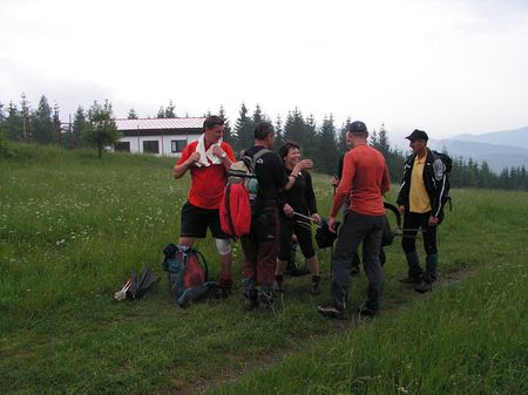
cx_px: 264
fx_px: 549
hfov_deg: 51.4
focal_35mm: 36
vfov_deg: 39.6
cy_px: 198
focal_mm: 6
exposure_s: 1/200
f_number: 3.2
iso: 50
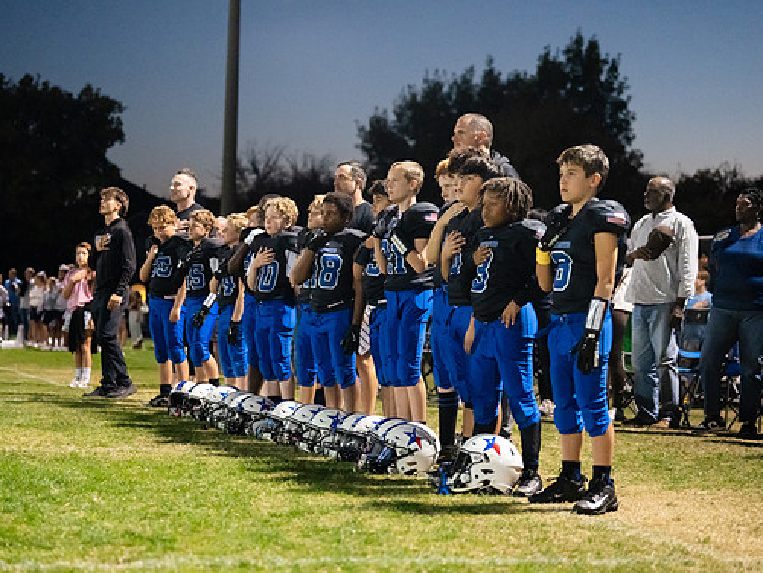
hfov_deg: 24.4
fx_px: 1764
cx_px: 367
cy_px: 293
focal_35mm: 80
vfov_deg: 18.4
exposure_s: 1/400
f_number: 2.8
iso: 6400
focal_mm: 70
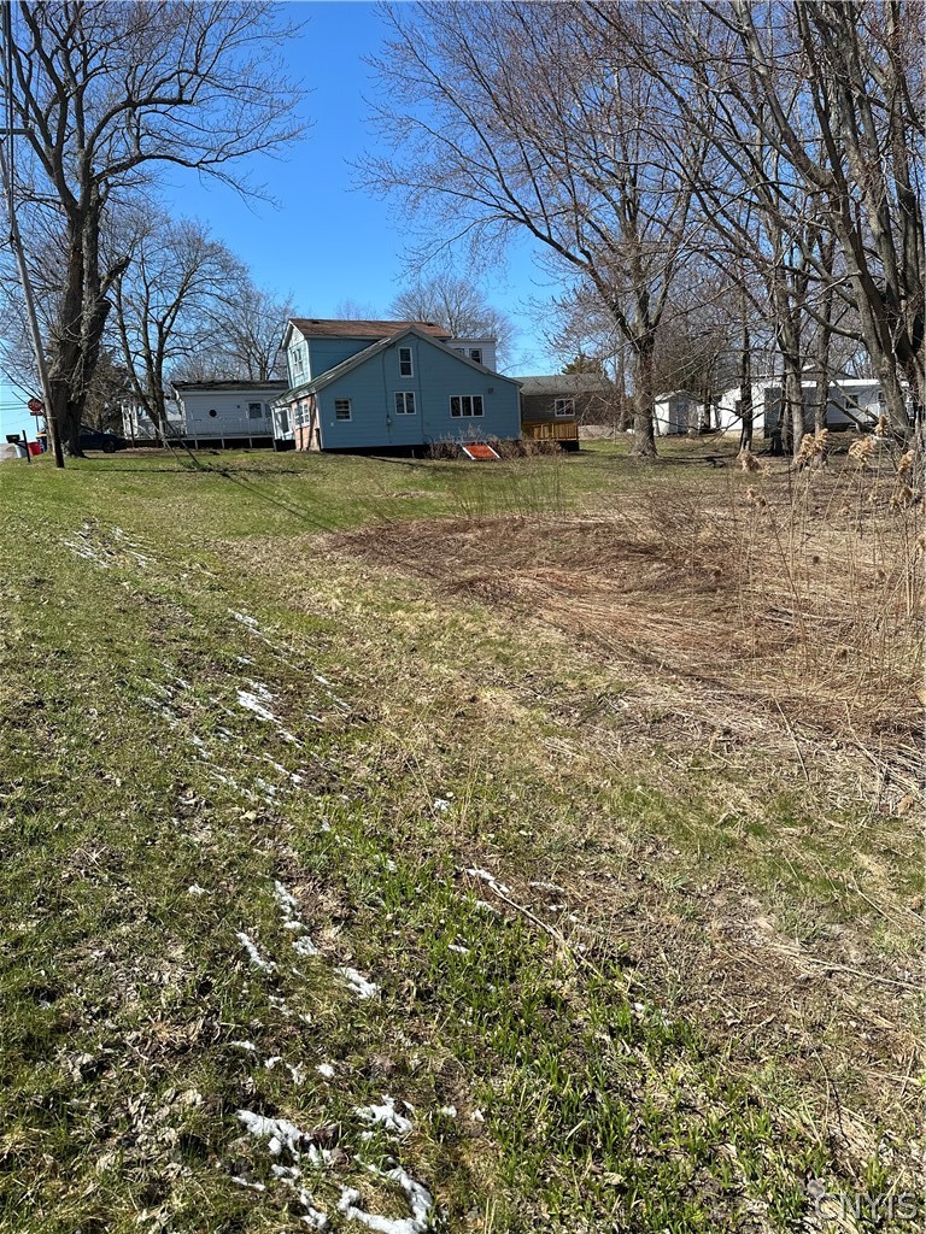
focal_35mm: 24
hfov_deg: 56.8
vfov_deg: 71.6
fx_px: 856
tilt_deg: -8.7
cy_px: 617
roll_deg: +3.5
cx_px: 463
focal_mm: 6.86
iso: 80
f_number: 1.78
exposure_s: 1/3247
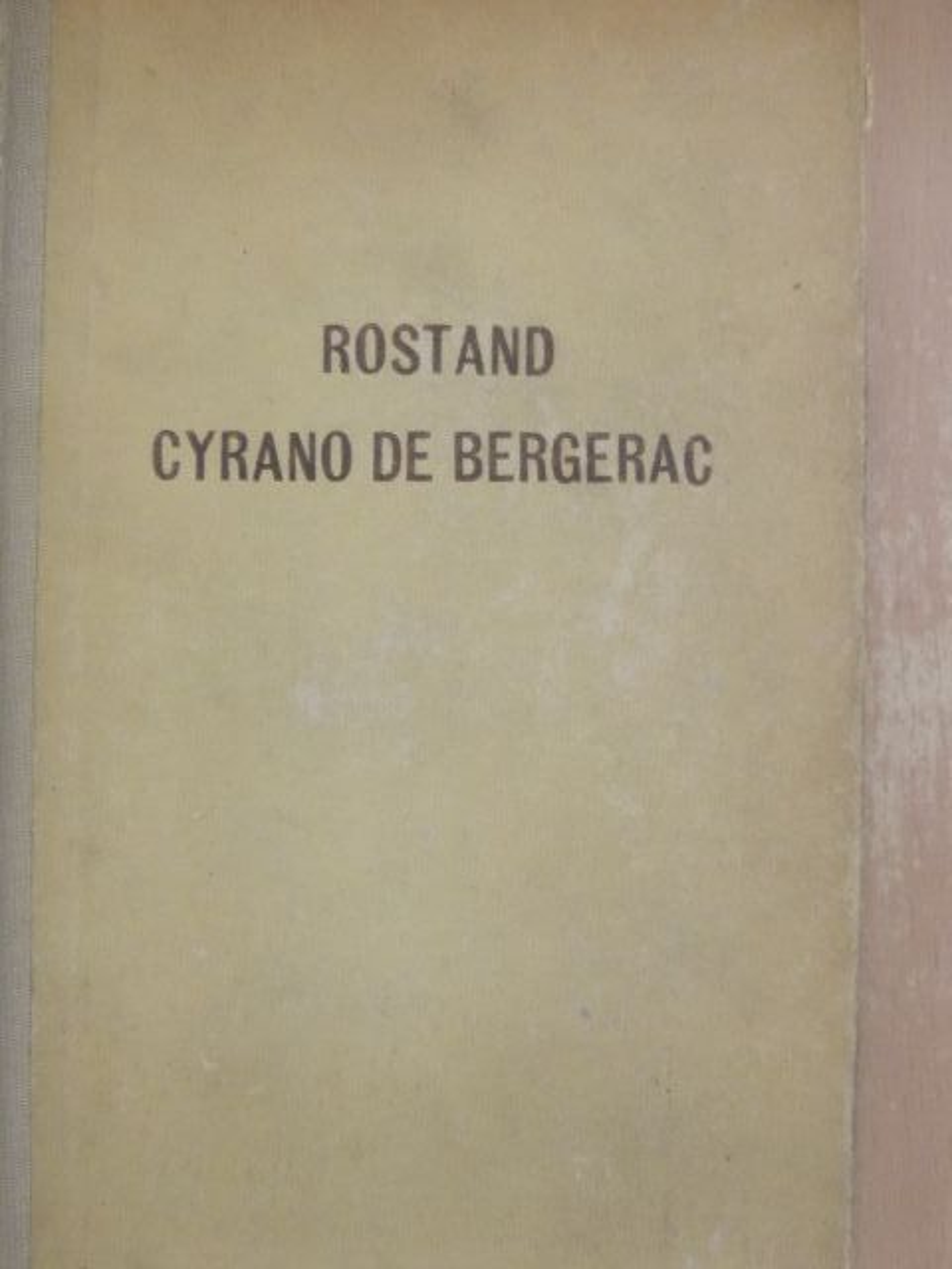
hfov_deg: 24.4
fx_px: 2200
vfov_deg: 32.2
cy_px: 634
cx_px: 476
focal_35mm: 60
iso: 1400
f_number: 3.7
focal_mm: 10.7
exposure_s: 1/100
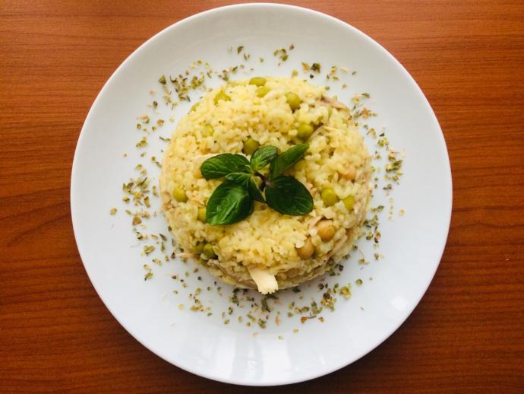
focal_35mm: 29
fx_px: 439
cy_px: 197
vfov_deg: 48.3
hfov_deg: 61.6
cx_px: 262
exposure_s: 1/33
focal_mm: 4.15
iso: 250
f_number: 2.2
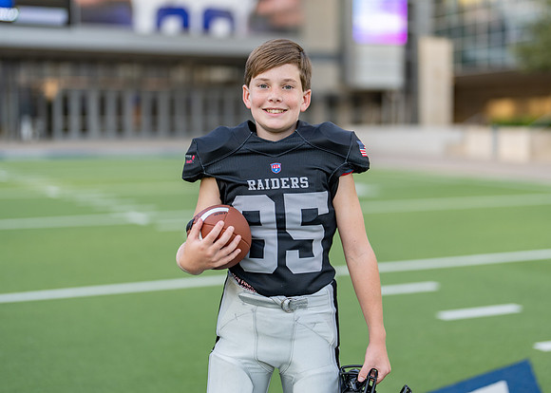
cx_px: 289
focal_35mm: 61
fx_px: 952
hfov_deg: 32.3
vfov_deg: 23.3
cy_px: 178
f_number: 1.2
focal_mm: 50
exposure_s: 1/1250
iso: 100
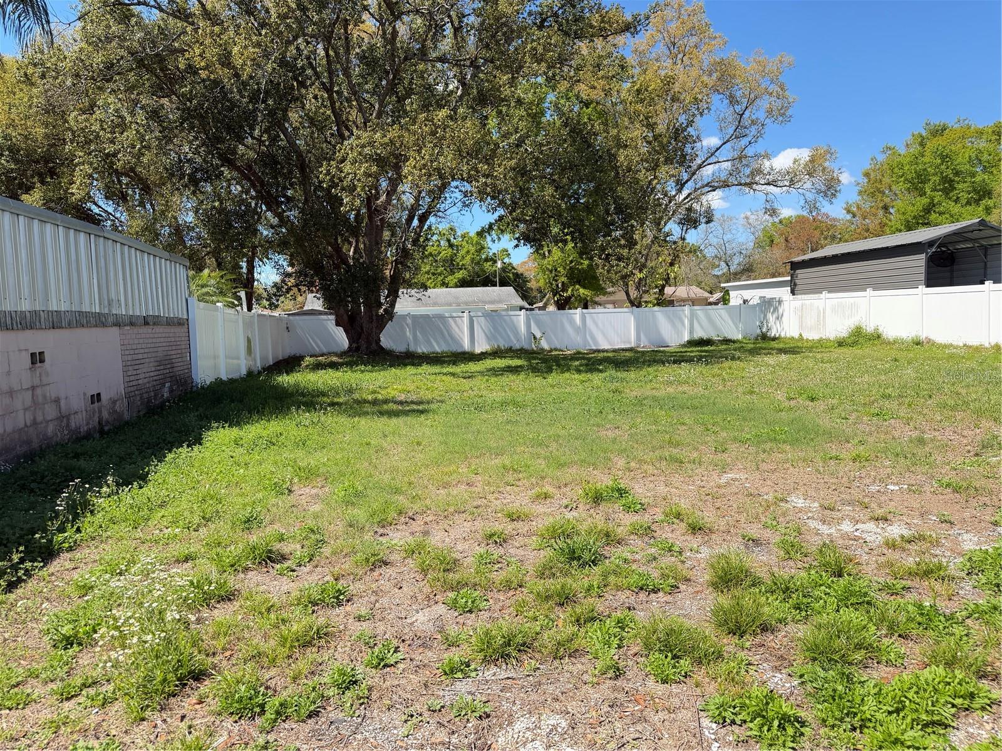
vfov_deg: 56.8
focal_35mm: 24
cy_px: 376
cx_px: 501
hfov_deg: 71.6
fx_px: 695
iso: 100
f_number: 1.78
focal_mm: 6.76
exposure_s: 1/3021
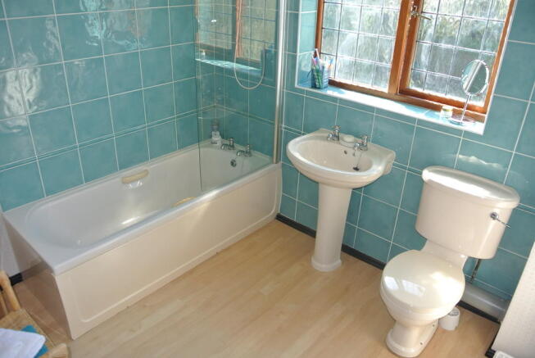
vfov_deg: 48.0
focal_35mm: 27
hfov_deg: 67.3
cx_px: 268
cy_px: 179
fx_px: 402
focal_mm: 10
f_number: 3.5
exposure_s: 1/60
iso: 140
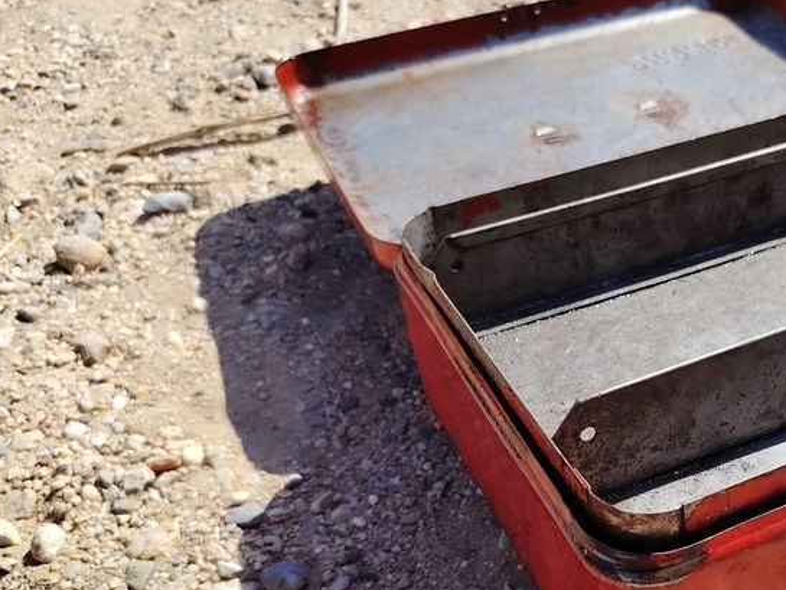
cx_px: 662
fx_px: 999
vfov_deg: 32.3
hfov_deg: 40.6
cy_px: 434
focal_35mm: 44
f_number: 1.75
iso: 100
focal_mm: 5.25
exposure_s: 1/742
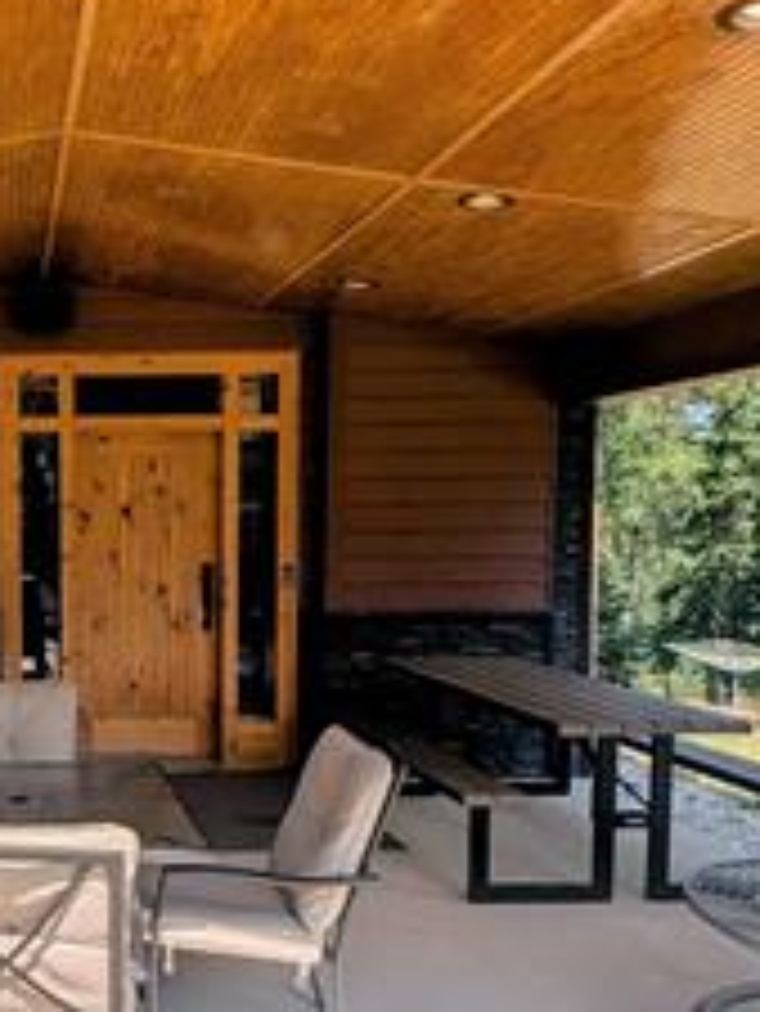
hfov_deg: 37.1
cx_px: -16
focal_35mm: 34
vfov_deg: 53.7
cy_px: 580
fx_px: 994
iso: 41
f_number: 1.95
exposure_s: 1/1495
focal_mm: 2.23
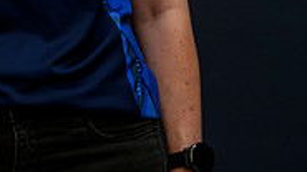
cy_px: -229
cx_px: -142
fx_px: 3915
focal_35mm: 481
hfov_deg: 4.5
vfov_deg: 2.5
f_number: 3.5
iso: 4000
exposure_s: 1/400
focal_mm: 115
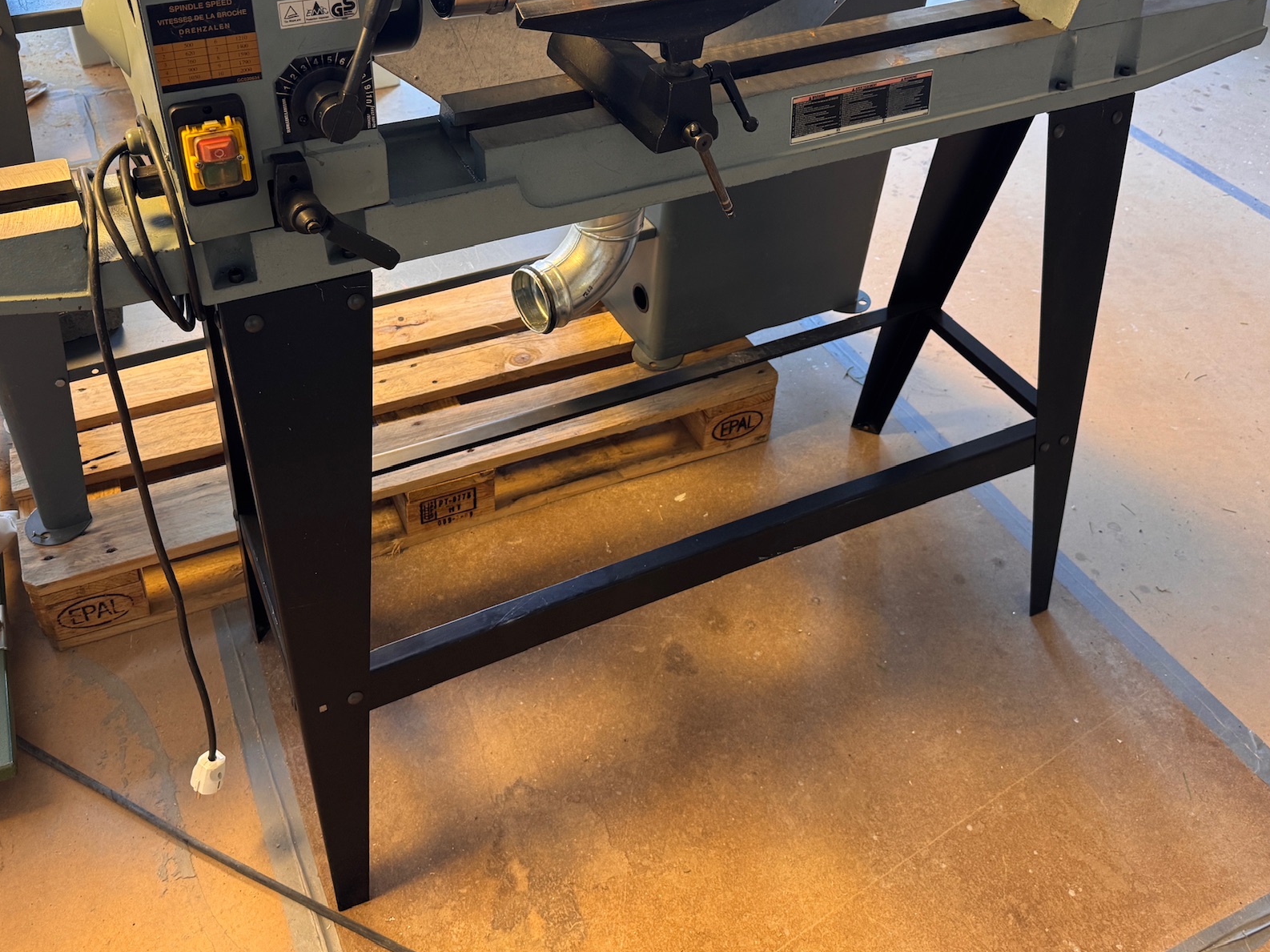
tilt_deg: -38.7
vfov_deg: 45.0
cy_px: 349
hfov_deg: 58.3
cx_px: 589
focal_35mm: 31
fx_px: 1137
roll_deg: -3.1
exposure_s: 1/50
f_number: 1.78
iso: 250
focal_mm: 6.76
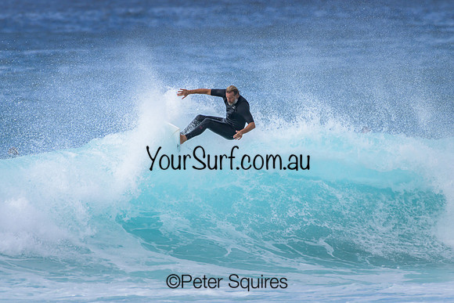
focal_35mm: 1000
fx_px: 12613
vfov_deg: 1.4
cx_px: 227
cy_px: 152
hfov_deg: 2.1
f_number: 11
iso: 800
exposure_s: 1/2000
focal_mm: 1000
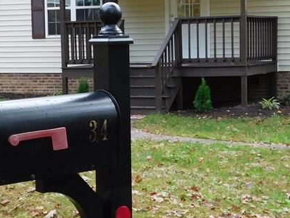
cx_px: 109
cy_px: 107
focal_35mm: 112
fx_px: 939
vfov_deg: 13.2
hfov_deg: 17.5
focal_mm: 8
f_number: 3.7
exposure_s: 1/125
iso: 125
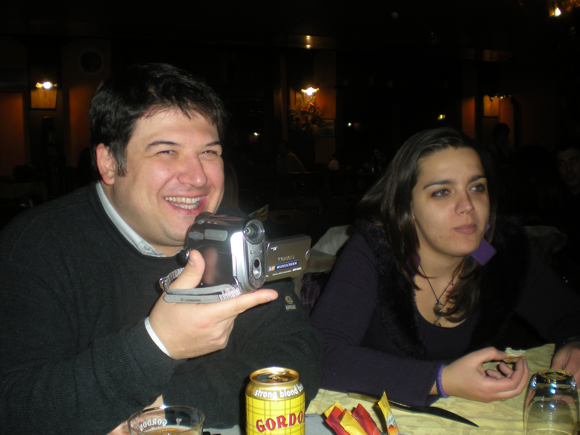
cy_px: 218
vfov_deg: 37.7
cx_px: 290
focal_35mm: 38
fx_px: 637
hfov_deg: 49.0
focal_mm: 6.3
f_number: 3.1
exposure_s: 1/60
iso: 84
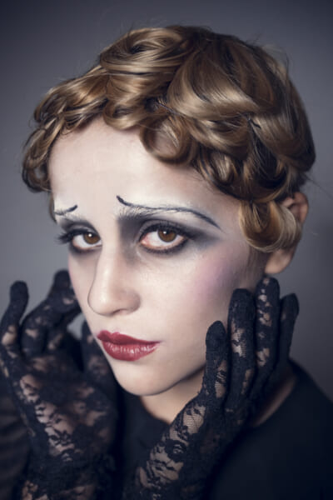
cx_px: 166
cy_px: 250
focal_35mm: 50
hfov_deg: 27.0
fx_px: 694
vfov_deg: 39.6
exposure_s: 1/500
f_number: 4
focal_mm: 50
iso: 640
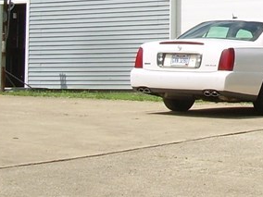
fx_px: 1041
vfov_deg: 10.6
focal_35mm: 137
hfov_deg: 13.9
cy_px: -67
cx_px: 328
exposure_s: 1/458
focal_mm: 6.3
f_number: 4.6
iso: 50
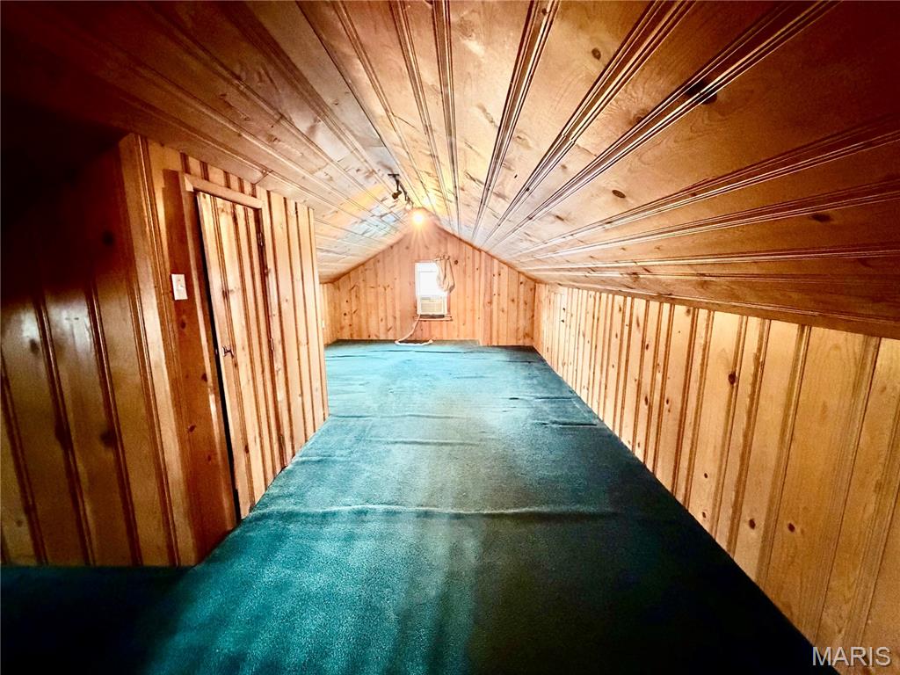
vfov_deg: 85.7
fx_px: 364
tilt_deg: -10.4
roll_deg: +0.1
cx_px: 450
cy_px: 338
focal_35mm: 14
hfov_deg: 102.1
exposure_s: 1/40
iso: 1250
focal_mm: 2.22
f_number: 2.2
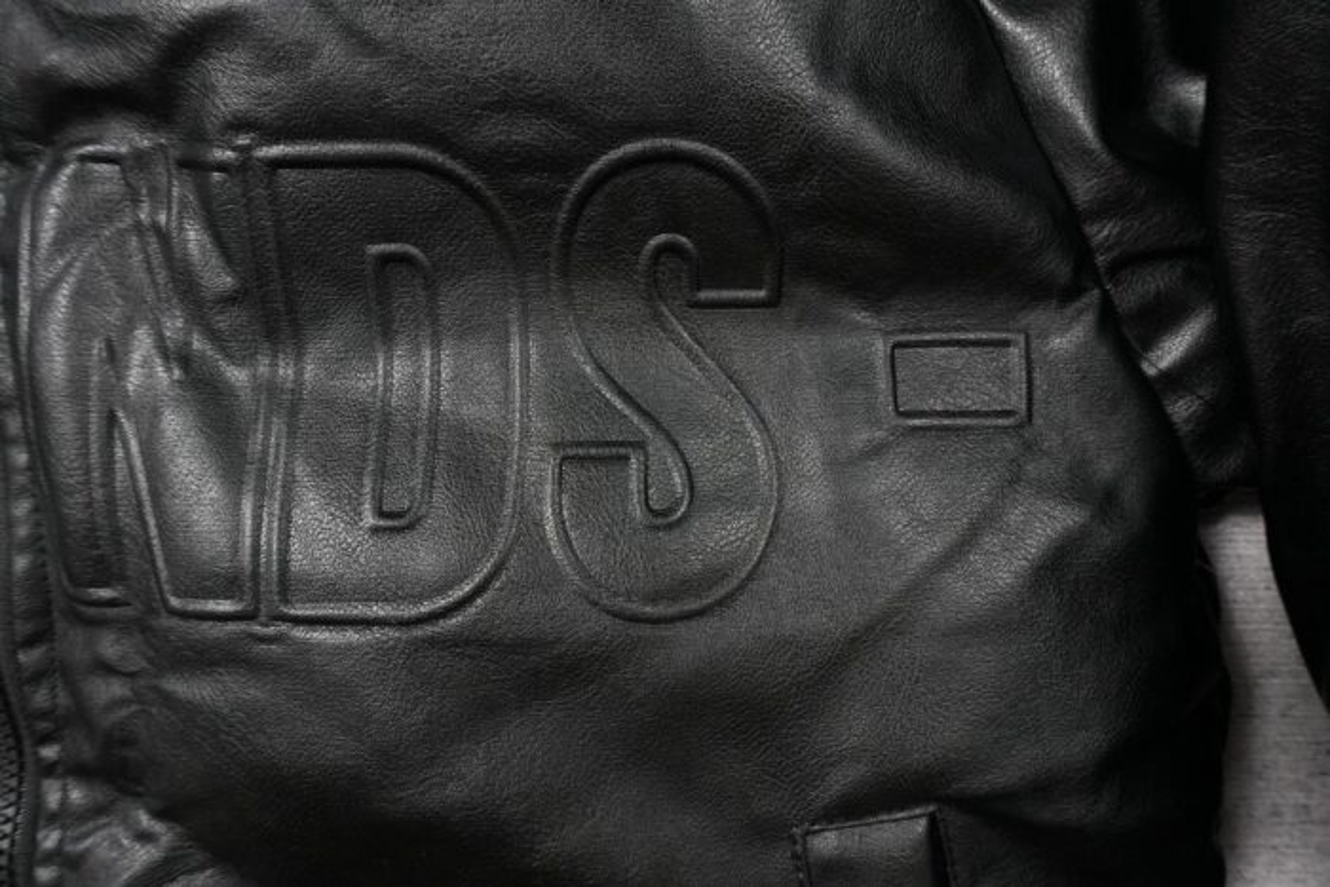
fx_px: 887
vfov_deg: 53.2
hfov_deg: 73.7
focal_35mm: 24
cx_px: 665
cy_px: 444
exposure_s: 1/100
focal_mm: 16
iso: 1600
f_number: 10
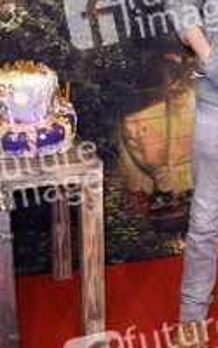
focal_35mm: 98
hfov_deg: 13.2
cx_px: 204
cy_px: 96
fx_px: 932
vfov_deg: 21.1
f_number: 6.3
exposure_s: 1/60
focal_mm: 32
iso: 400
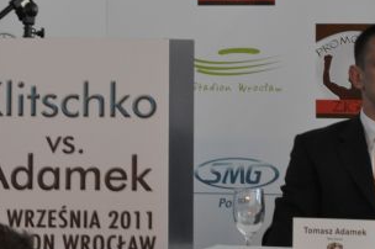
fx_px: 3455
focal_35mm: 332
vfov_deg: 4.1
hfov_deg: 6.2
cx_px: 110
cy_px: -9
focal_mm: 105
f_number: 5.6
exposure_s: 1/80
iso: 1600
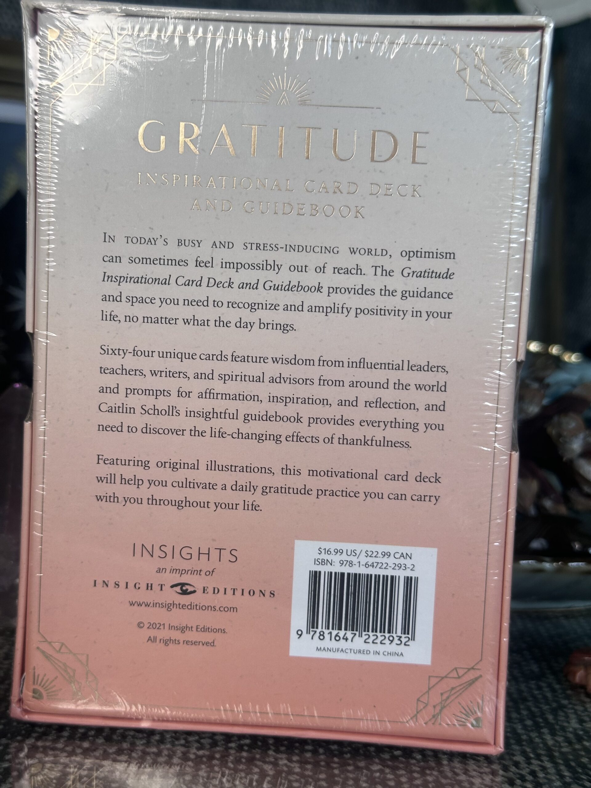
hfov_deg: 30.3
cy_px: 394
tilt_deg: -6.7
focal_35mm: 48
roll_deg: -4.0
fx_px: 1093
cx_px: 296
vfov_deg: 39.7
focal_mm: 6.86
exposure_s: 1/121
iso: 64
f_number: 1.78
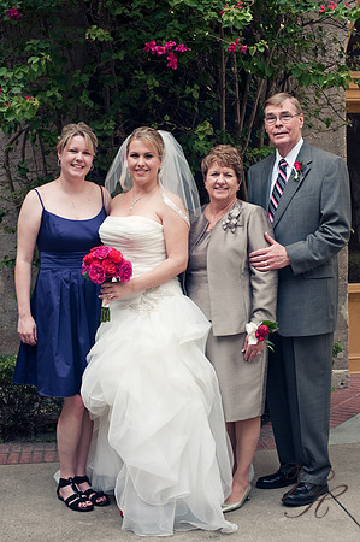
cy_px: 271
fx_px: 752
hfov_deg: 26.9
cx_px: 180
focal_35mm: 50
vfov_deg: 39.6
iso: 400
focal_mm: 50
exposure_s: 1/250
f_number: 5.6
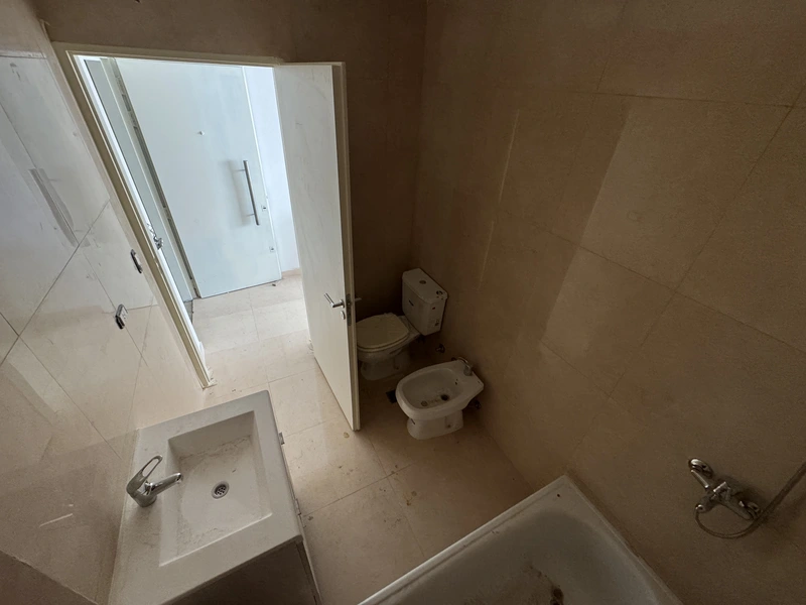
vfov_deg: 85.7
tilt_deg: -34.4
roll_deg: -3.7
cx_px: 403
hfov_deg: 102.1
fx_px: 326
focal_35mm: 14
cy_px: 302
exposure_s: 1/50
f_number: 2.2
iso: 400
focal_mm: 2.22
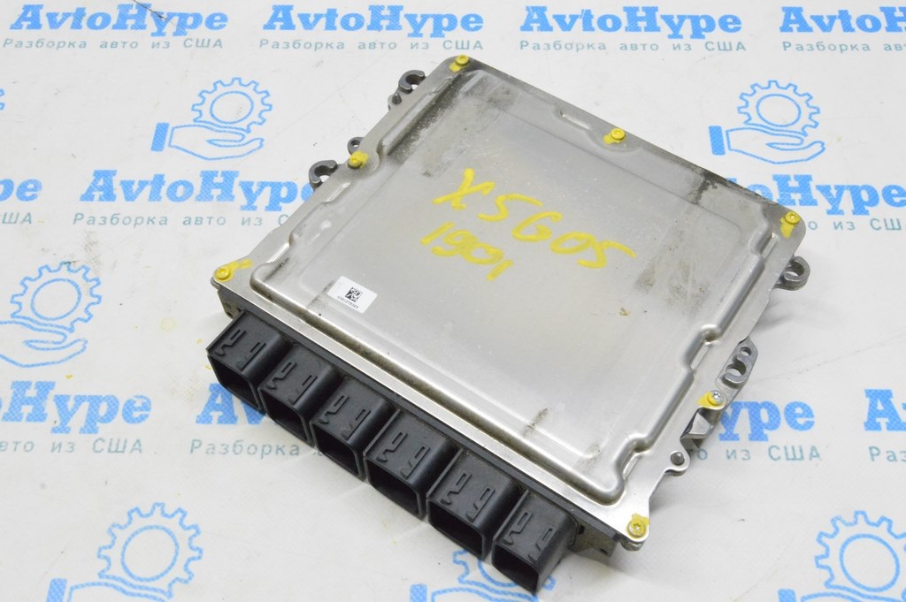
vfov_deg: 34.2
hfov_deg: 49.6
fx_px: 981
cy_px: 301
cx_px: 453
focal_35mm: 39
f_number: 20
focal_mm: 26
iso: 6400
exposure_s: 1/20
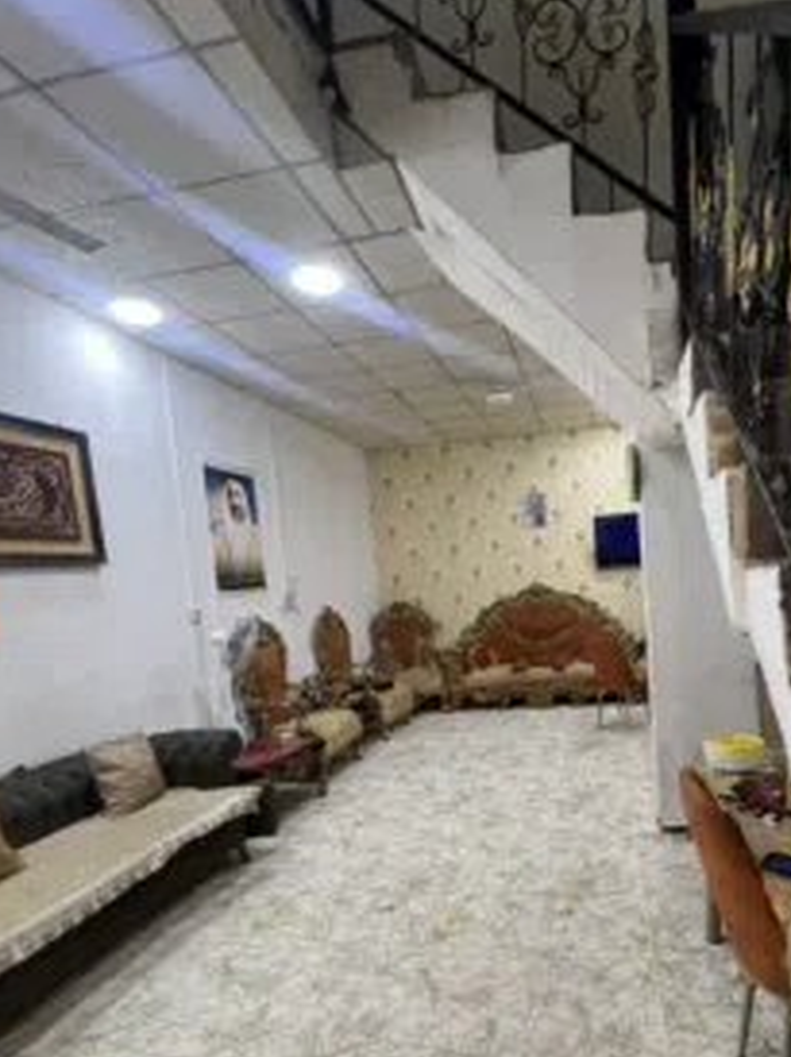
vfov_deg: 83.7
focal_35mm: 19
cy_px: 633
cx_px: 478
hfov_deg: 67.9
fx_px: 580
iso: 250
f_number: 1.8
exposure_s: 1/100
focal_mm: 1.57
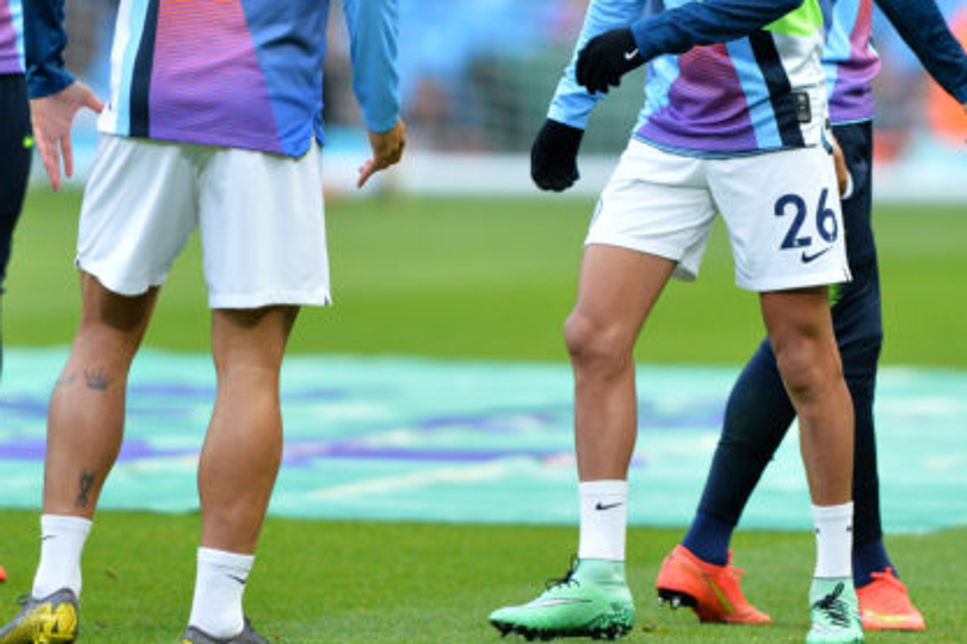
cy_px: 104
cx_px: 582
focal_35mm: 719
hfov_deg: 2.9
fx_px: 19312
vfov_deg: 1.9
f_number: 3.5
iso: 2000
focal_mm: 400
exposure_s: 1/1250
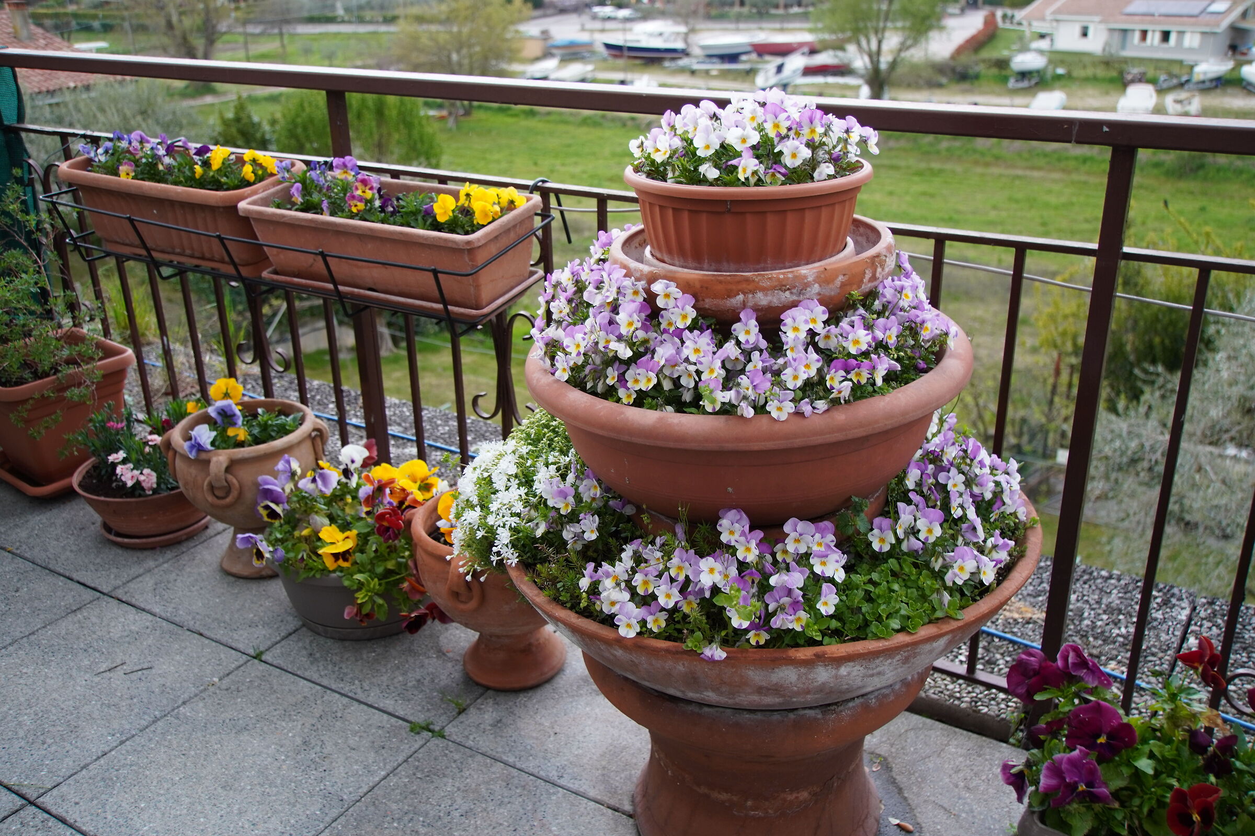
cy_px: 418
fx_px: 1150
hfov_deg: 57.2
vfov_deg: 40.0
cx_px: 628
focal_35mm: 33
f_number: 3.5
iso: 320
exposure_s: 1/40
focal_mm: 22
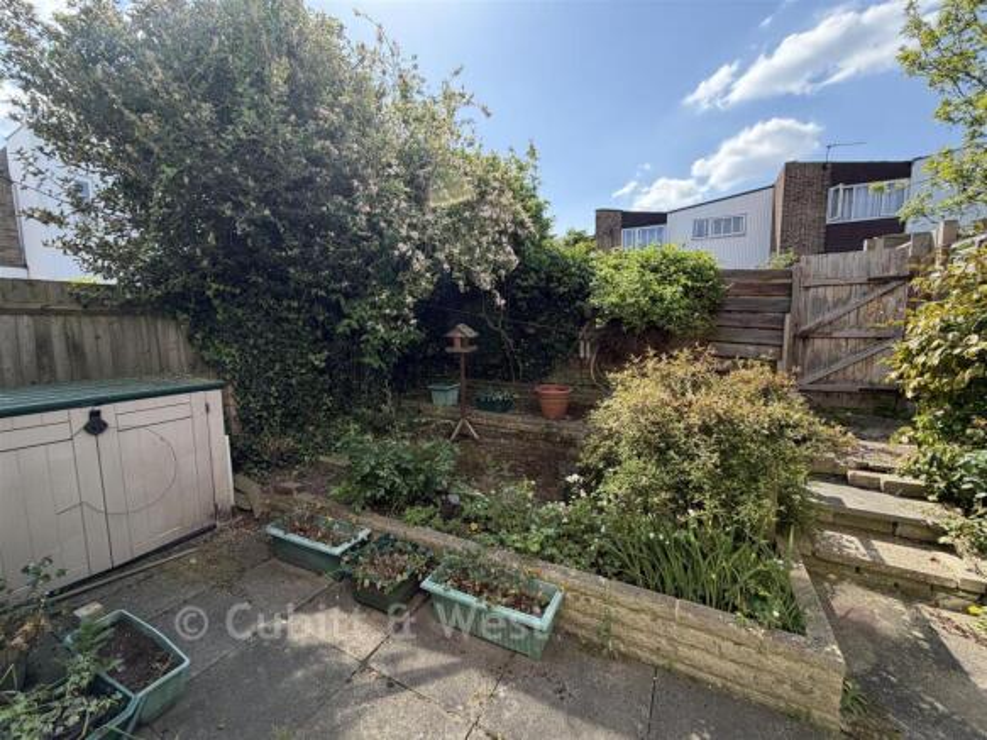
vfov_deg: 85.7
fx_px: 399
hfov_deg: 102.1
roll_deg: +0.8
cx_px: 494
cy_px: 370
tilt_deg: -7.1
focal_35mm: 14
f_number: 2.2
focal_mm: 2.22
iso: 40
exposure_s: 1/502
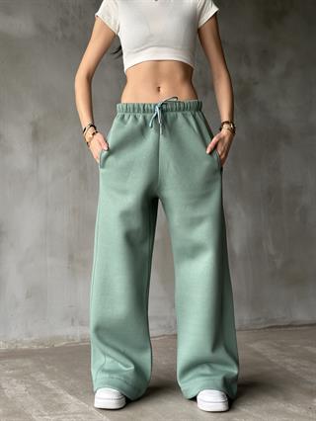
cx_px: 158
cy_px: 210
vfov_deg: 39.6
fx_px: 584
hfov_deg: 30.3
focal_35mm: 48
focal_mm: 6.86
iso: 125
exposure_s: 1/60
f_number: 1.78
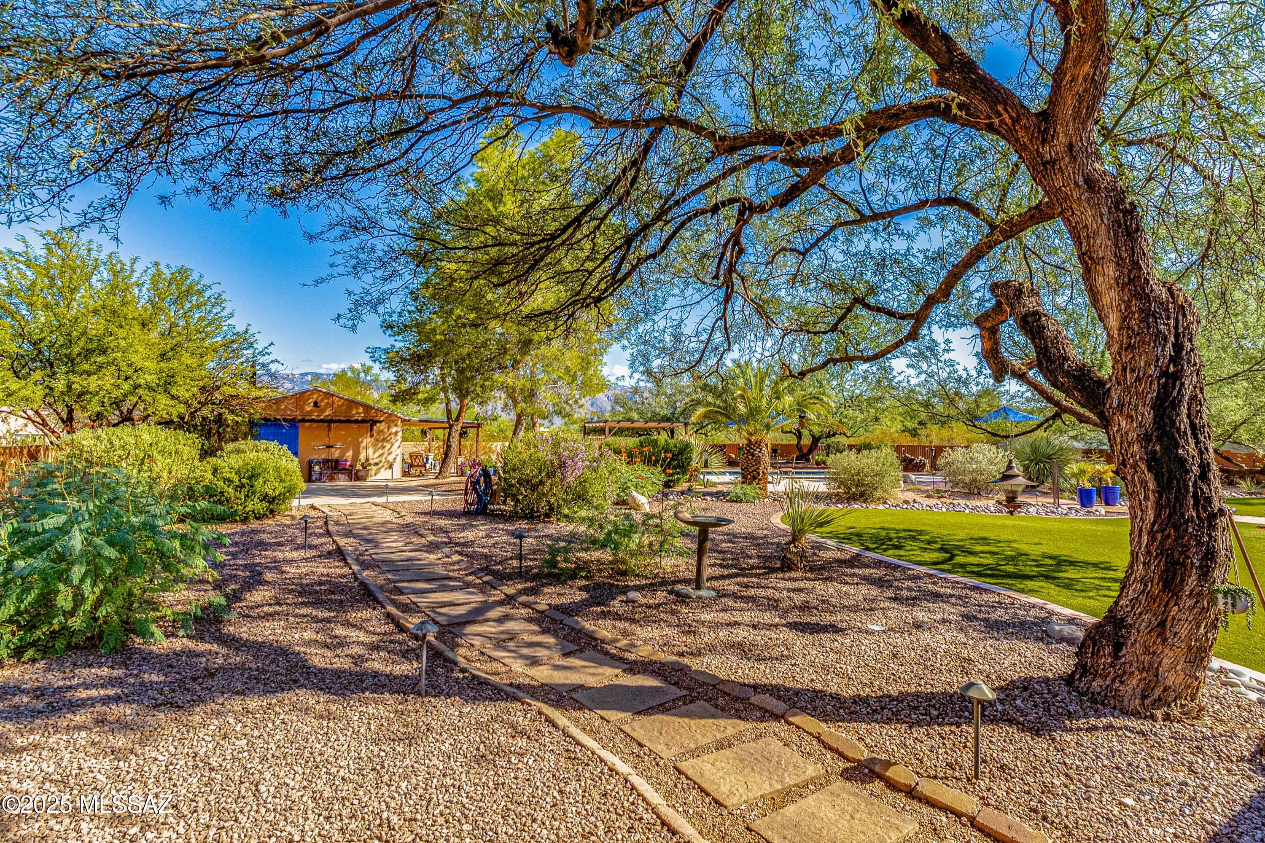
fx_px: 632
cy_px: 422
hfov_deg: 90.0
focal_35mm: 18
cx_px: 632
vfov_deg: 67.4
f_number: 8
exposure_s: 1/320
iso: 200
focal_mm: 12
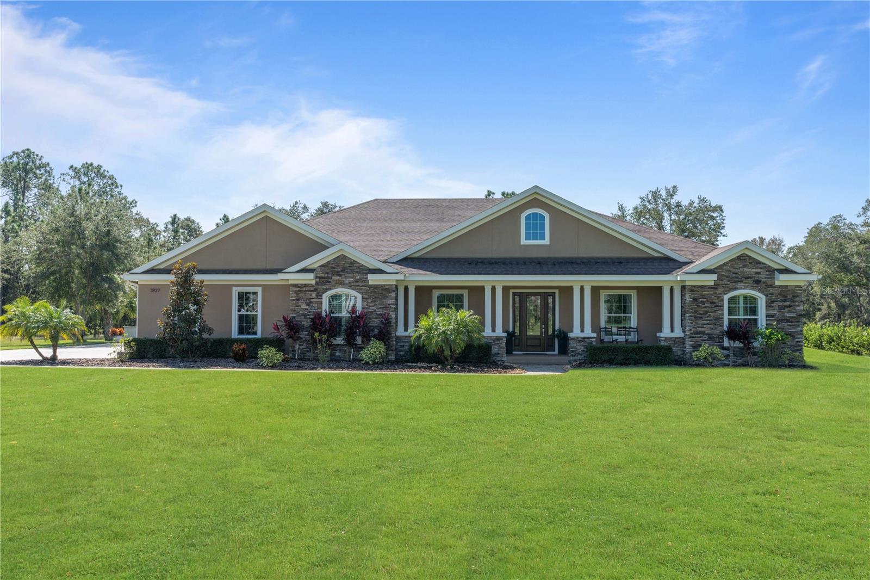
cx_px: 435
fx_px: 701
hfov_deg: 63.7
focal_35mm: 29
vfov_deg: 44.9
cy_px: 290
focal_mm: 29
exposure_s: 1/200
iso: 100
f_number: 10
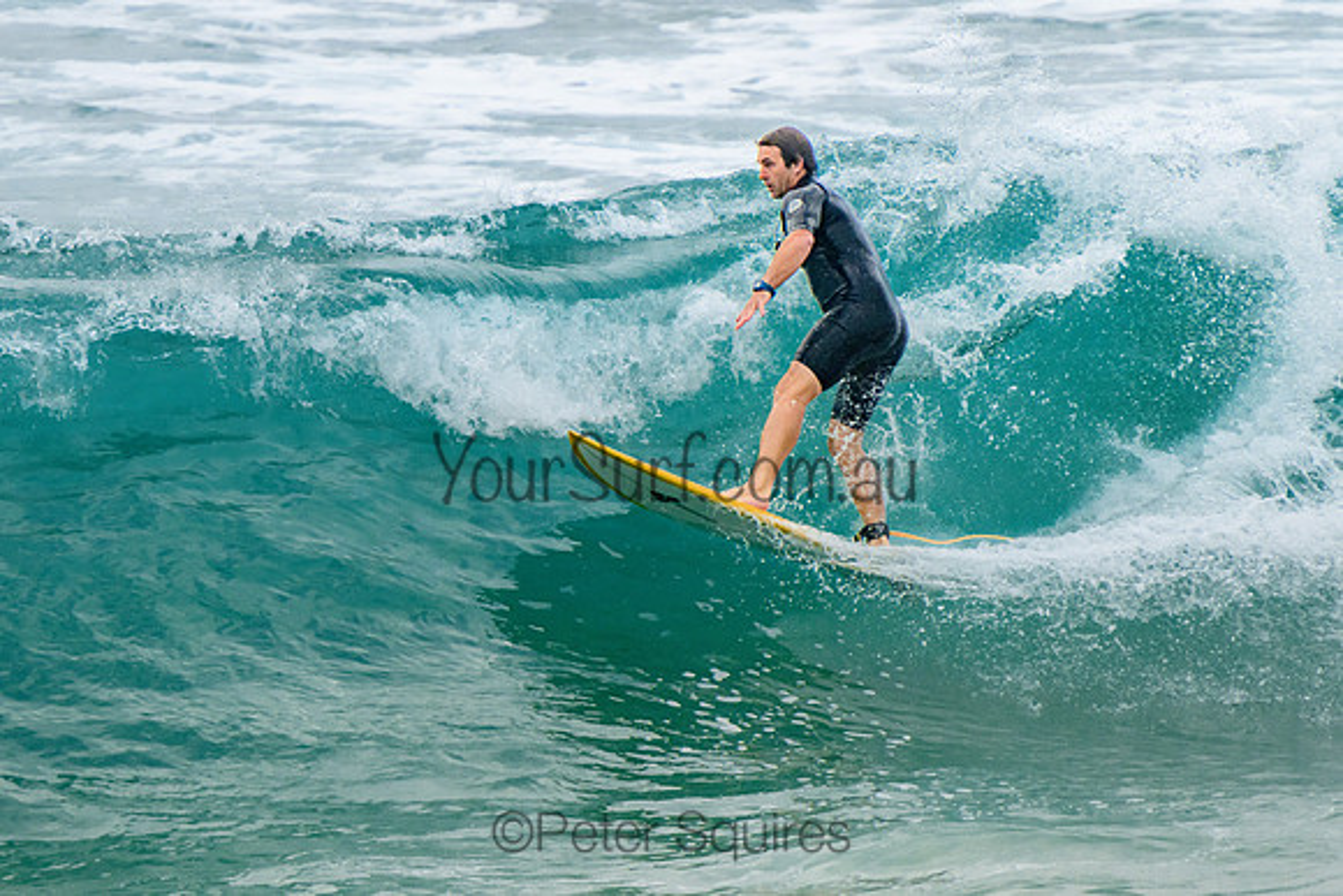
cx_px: 772
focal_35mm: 549
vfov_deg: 2.5
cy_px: 385
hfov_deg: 3.8
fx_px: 20501
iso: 500
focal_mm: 400
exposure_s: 1/1250
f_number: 5.6
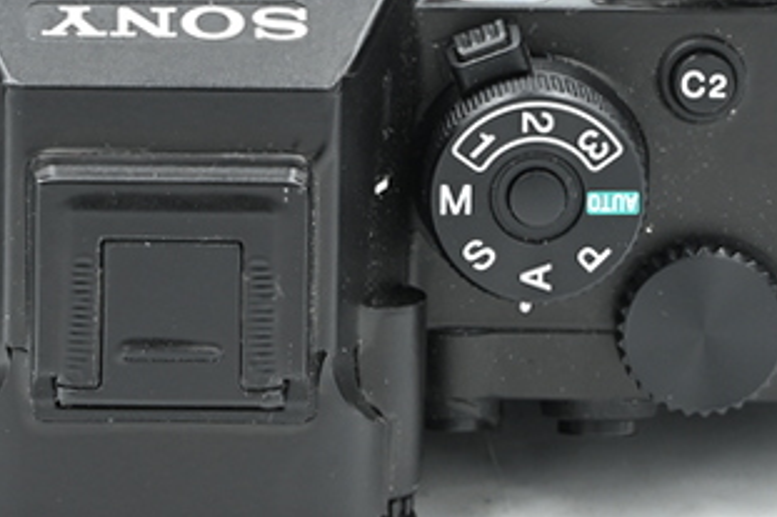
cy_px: 14
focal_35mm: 234
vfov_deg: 5.9
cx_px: 325
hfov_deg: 8.8
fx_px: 5048
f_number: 14
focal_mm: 75
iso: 200
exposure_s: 1/13
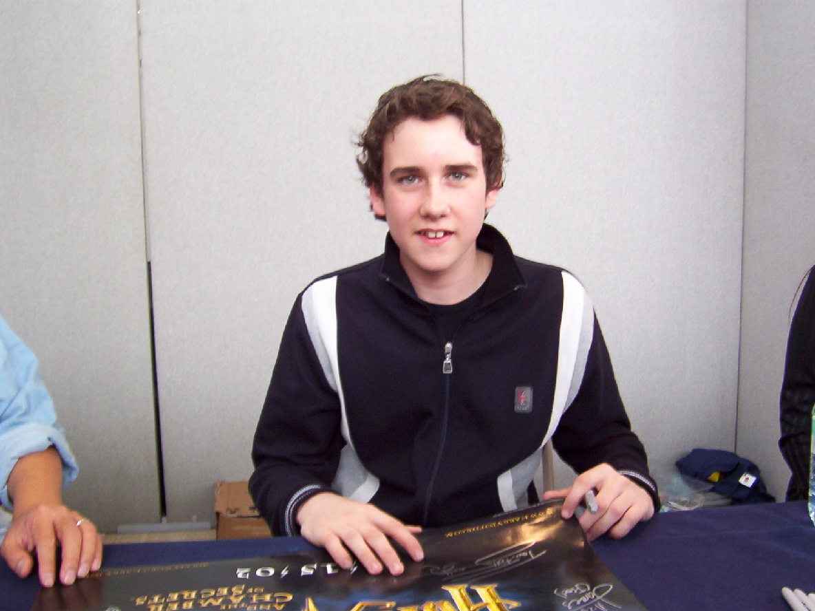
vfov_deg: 39.7
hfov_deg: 51.4
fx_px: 848
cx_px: 408
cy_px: 306
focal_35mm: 36
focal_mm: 5.54
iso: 100
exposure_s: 1/30.5
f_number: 2.76
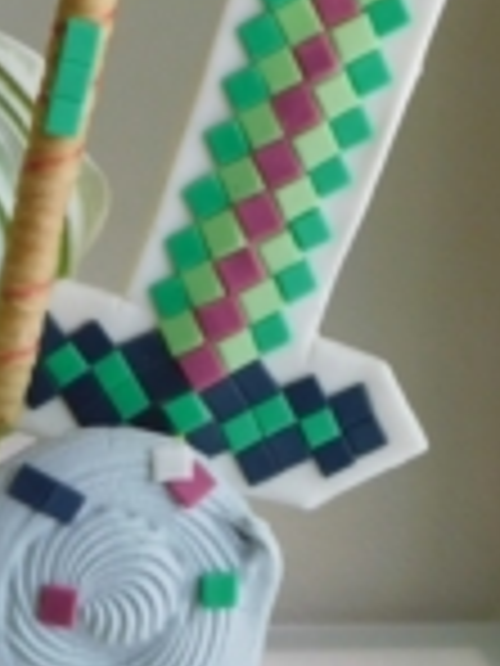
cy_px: 819
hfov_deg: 10.6
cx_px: -241
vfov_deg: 14.1
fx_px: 2600
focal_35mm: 135
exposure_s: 1/30
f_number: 3.6
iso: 125
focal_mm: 7.1
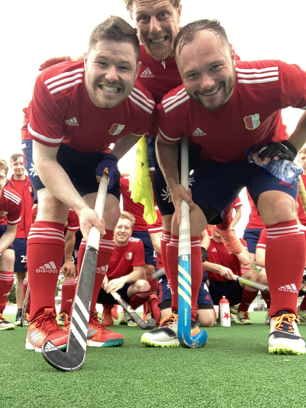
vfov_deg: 56.8
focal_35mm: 32
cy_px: 204
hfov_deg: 44.2
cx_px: 153
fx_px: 377
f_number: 2.2
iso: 50
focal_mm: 2.87
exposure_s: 1/121
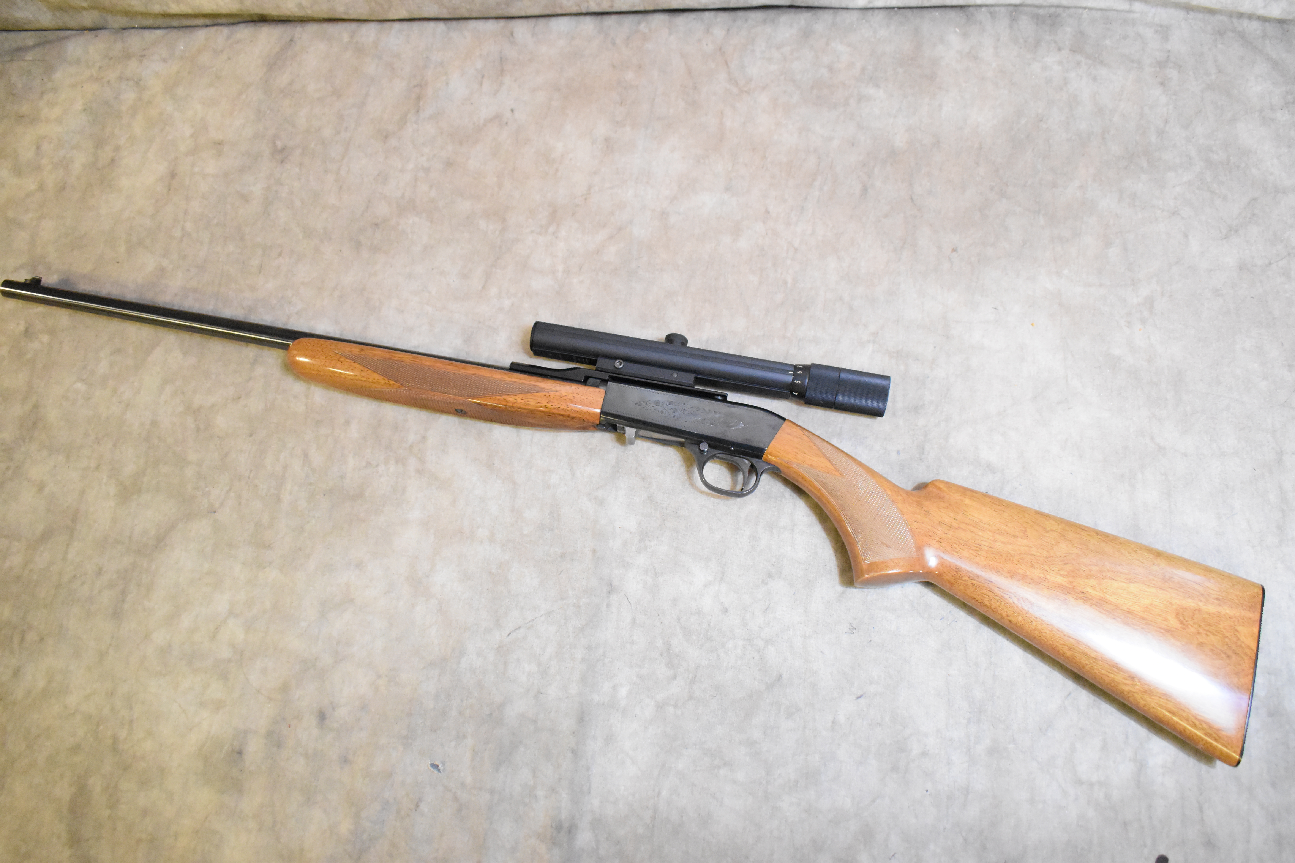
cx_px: 648
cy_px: 432
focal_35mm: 32
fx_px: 1133
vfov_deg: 41.7
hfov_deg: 59.5
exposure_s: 1/125
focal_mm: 21
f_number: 3.8
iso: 6400
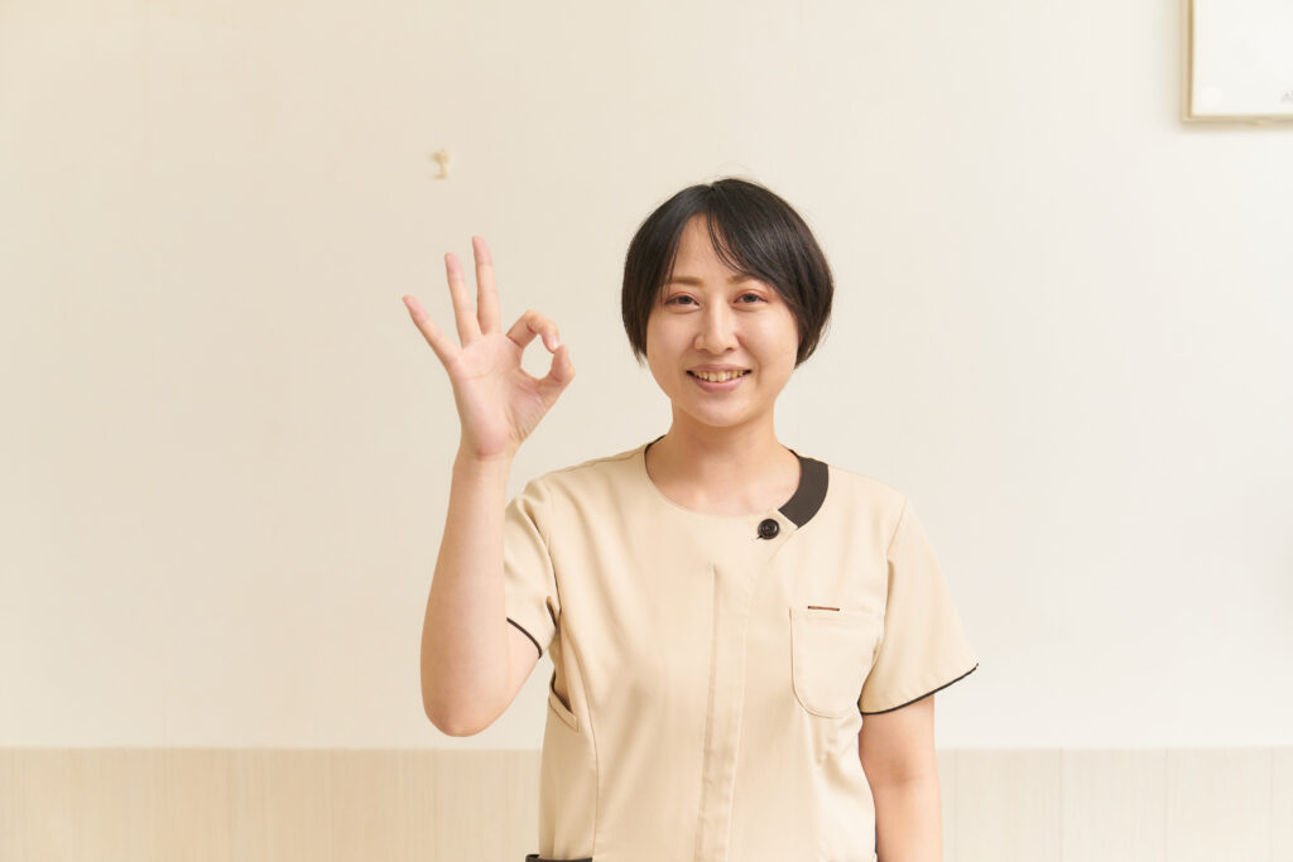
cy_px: 431
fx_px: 1509
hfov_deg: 46.4
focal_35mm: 42
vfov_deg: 31.9
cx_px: 646
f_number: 4
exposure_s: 1/125
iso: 320
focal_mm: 42
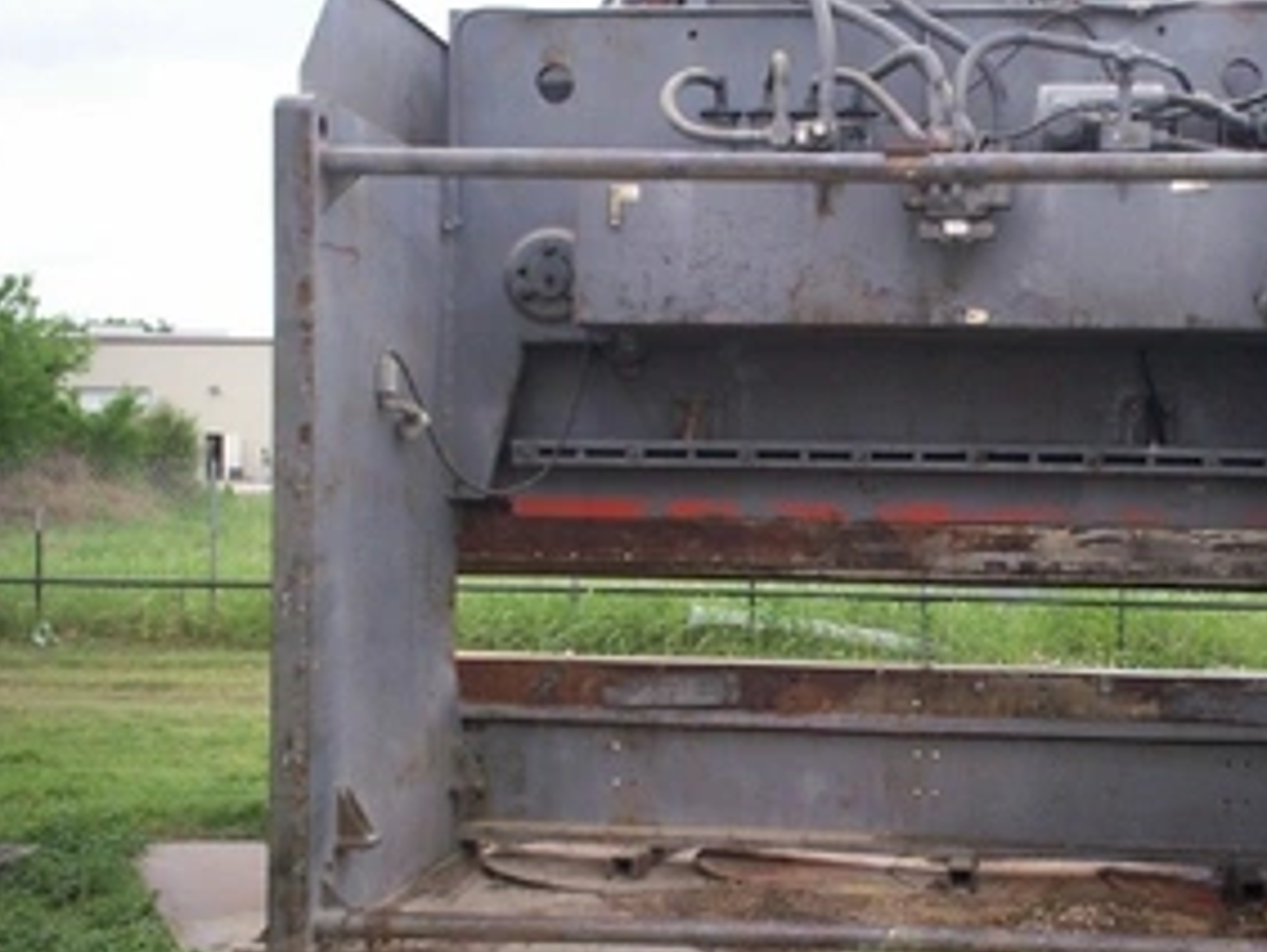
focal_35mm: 51
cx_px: 885
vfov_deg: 28.6
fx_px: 1868
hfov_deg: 36.9
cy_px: 521
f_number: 4.5
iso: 100
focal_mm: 6
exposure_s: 1/205
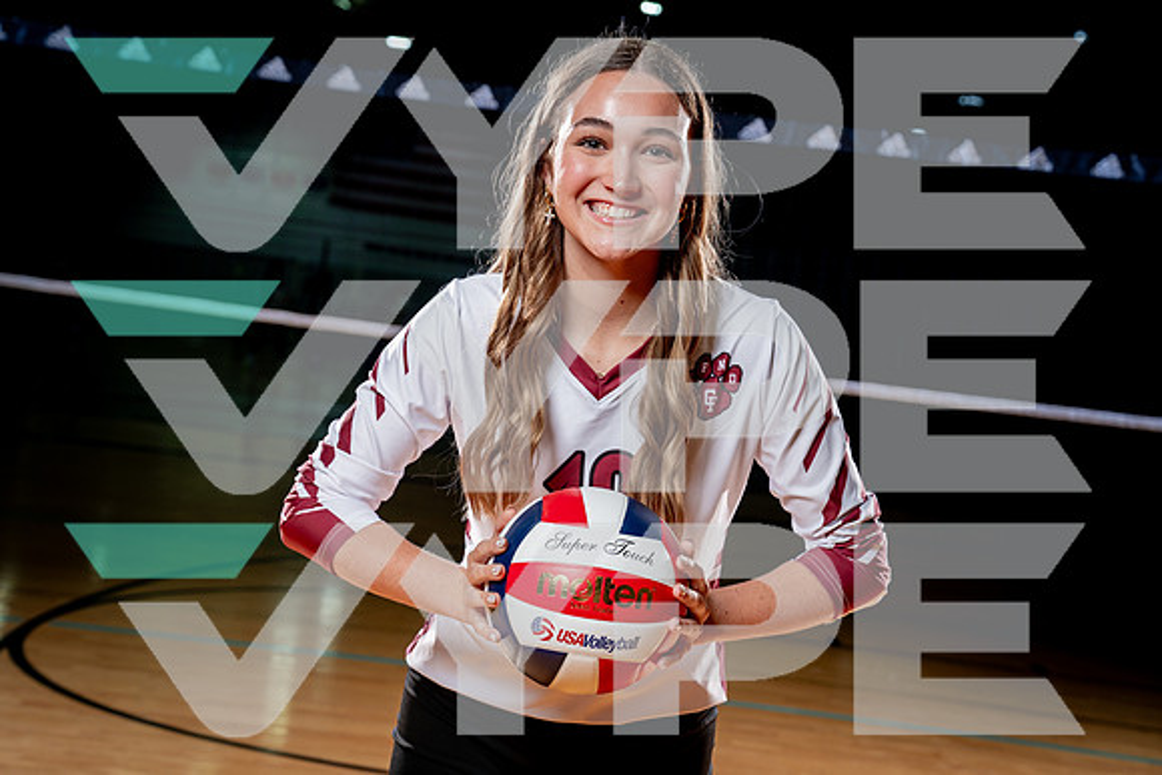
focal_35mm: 63
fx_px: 2028
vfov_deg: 21.6
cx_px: 581
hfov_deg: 32.0
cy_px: 388
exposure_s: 1/250
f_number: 5.6
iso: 250
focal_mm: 60
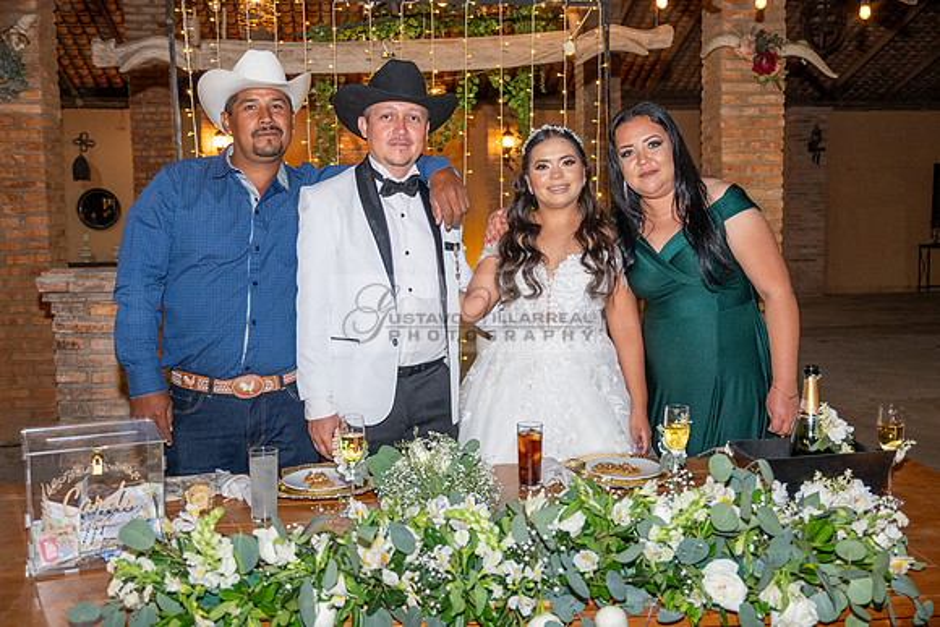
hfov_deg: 50.7
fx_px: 992
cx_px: 470
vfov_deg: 35.1
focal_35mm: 38
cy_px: 314
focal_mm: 38
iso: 2000
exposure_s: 1/100
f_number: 5
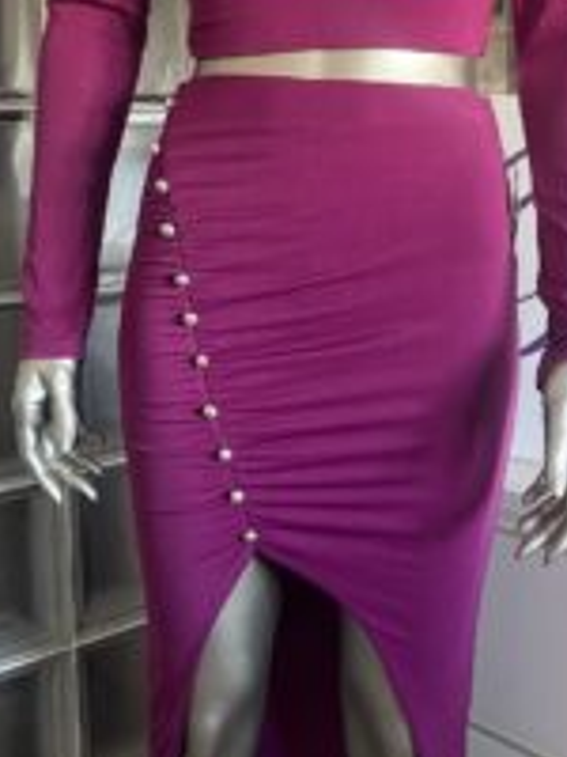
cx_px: 314
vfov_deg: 36.8
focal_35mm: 52
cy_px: 329
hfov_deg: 28.0
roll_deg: +0.5
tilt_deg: -8.6
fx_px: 1136
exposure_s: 1/50
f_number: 1.6
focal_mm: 4.2
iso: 250
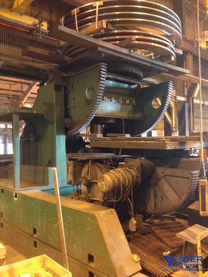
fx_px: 280
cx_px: 104
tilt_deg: +1.3
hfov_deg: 40.7
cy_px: 138
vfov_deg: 52.6
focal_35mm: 35
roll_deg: +3.0
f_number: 2.4
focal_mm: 4.28
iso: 500
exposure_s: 1/15
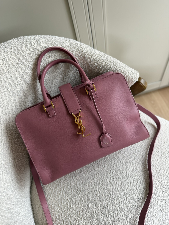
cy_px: 112
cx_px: 84
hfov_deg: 56.8
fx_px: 156
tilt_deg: -59.3
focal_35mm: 24
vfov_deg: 71.6
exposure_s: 1/121
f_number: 1.78
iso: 64
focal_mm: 6.76
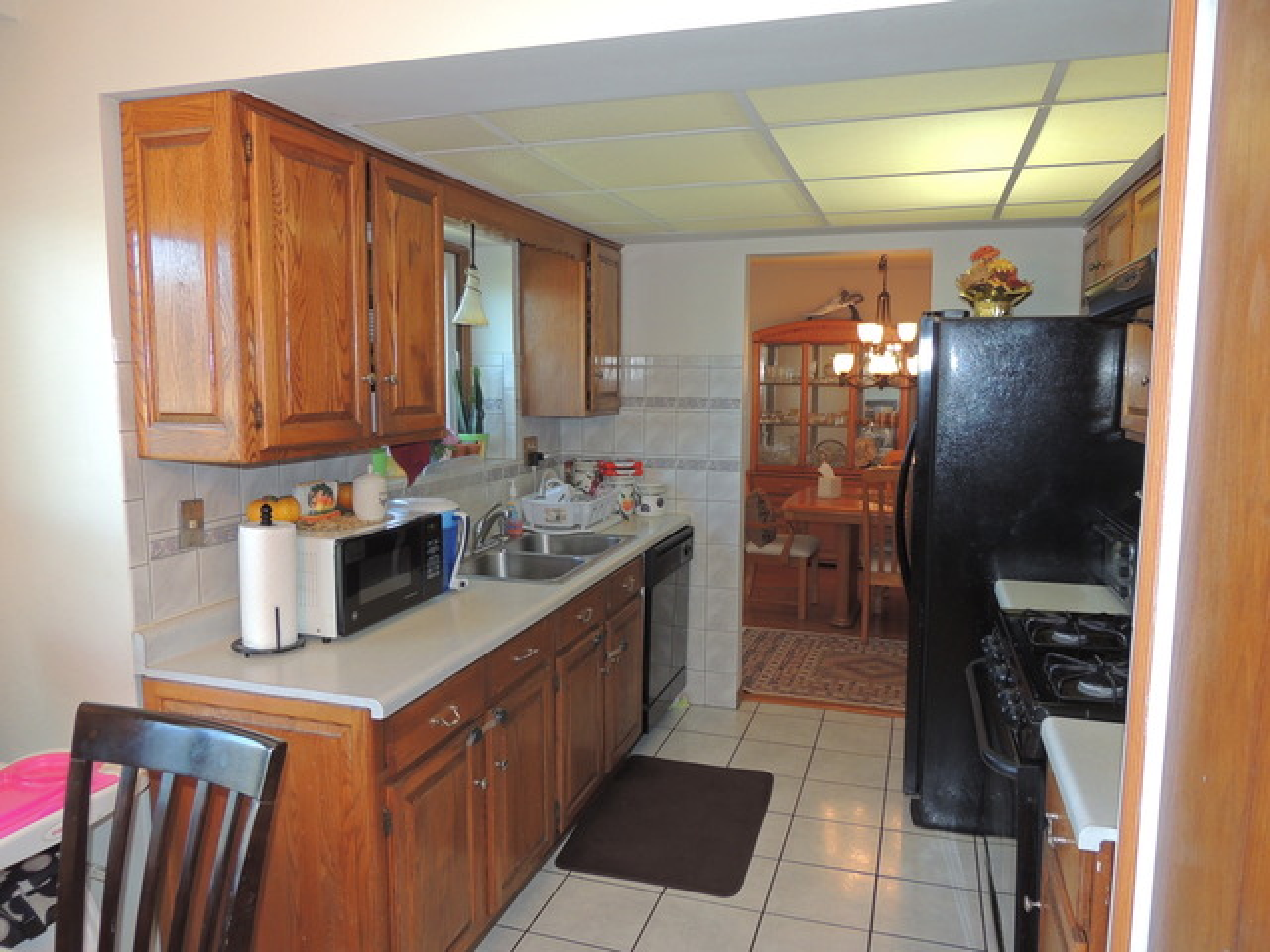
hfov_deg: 71.6
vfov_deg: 56.8
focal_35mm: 24
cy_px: 476
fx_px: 881
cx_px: 635
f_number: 3
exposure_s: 1/30
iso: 200
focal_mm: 4.3
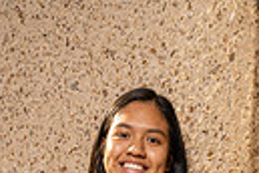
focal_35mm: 150
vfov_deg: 8.3
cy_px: 439
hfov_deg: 13.7
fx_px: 1079
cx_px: 106
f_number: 8
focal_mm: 43
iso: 400
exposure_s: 1/250
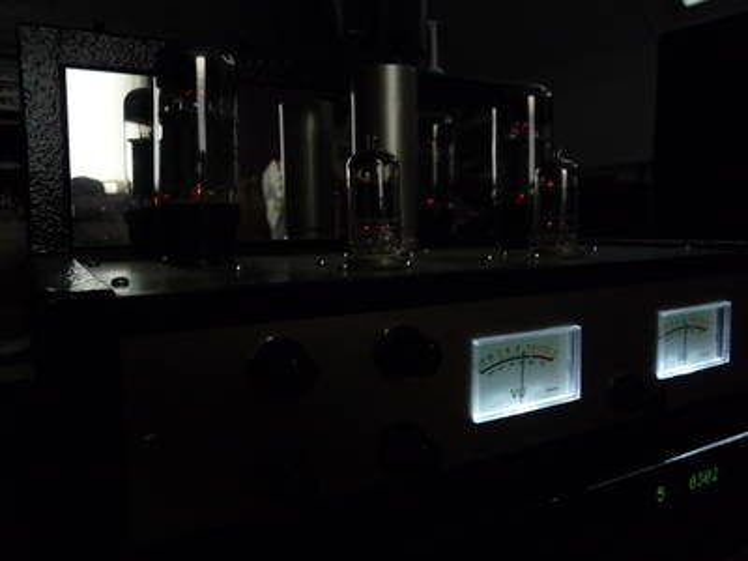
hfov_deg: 65.3
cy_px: 280
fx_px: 583
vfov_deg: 51.4
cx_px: 374
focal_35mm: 27
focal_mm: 4.8
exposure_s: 1/8
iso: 400
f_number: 2.8
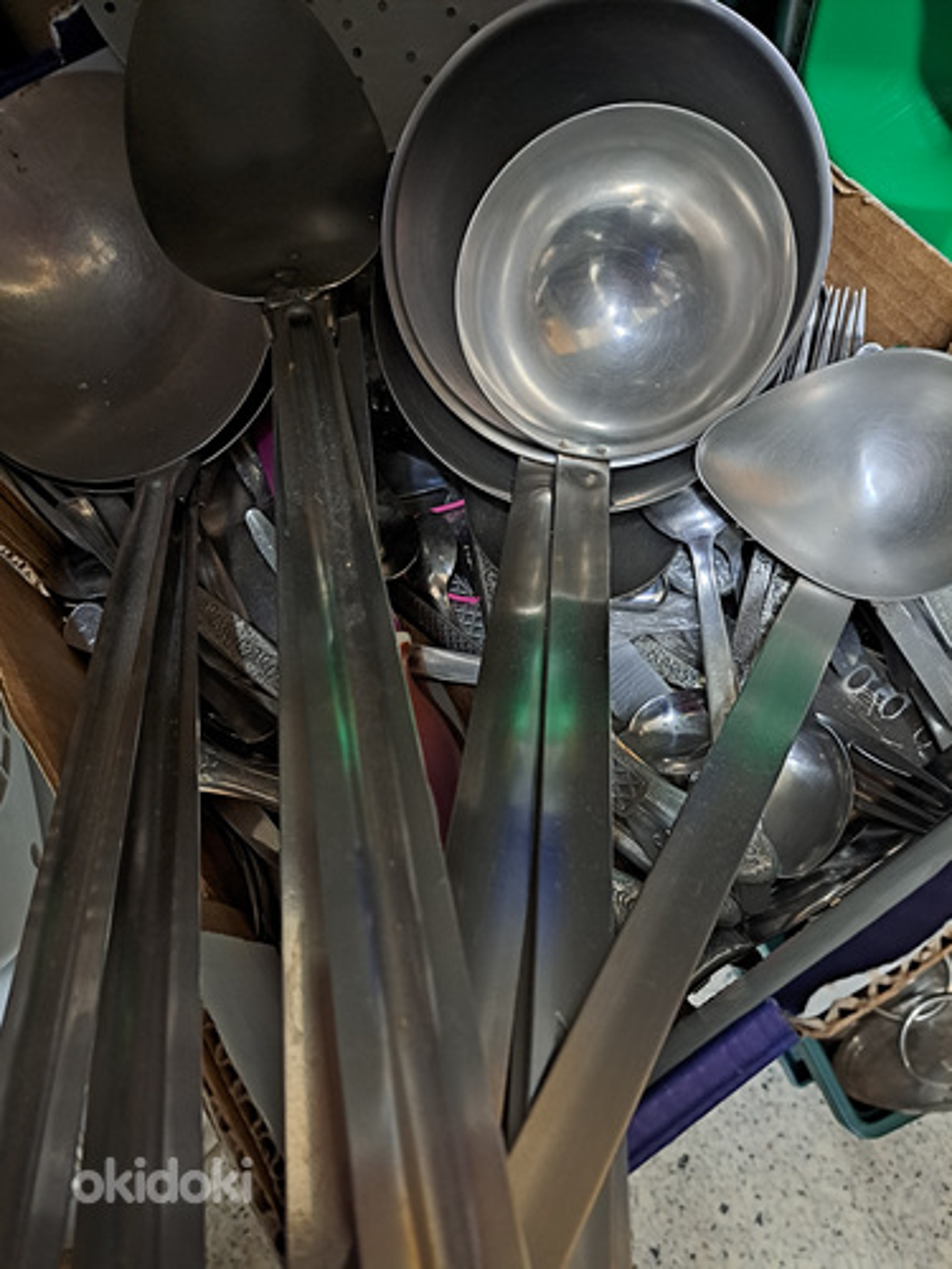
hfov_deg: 56.8
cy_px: 634
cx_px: 476
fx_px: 880
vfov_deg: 71.6
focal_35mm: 24
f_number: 1.8
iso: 320
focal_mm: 5.23
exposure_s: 1/25
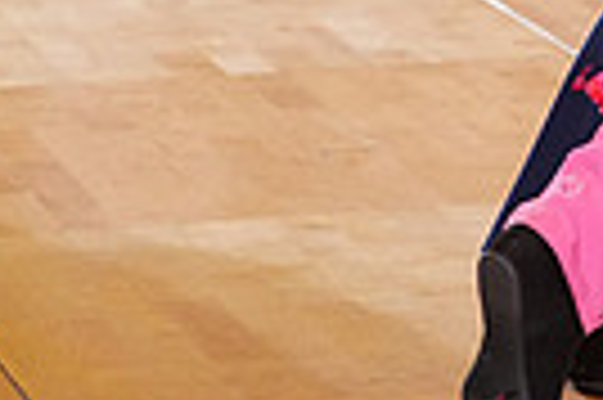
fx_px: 5571
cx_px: 736
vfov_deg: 4.0
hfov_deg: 6.2
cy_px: -535
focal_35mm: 333
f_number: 4
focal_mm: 77
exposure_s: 1/400
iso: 2500
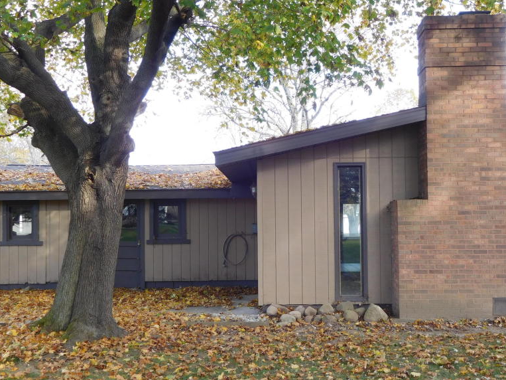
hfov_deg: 40.4
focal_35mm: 47
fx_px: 687
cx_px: 263
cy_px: 202
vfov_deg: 30.9
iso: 125
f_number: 3.8
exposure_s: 1/60
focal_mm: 6.2
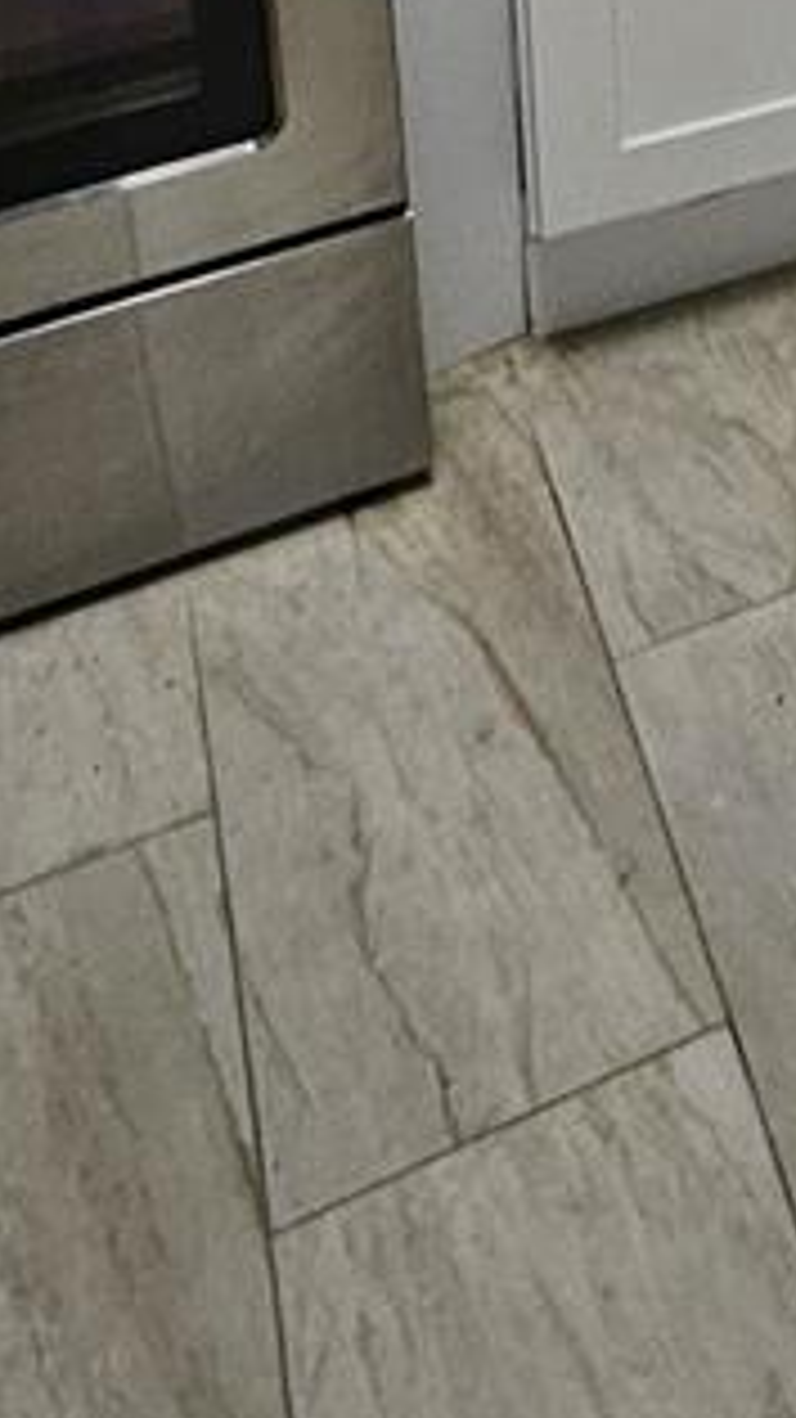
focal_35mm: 54
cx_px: 971
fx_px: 2028
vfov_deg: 27.5
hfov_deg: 20.7
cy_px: -675
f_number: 2.2
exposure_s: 1/30
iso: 320
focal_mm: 1.74
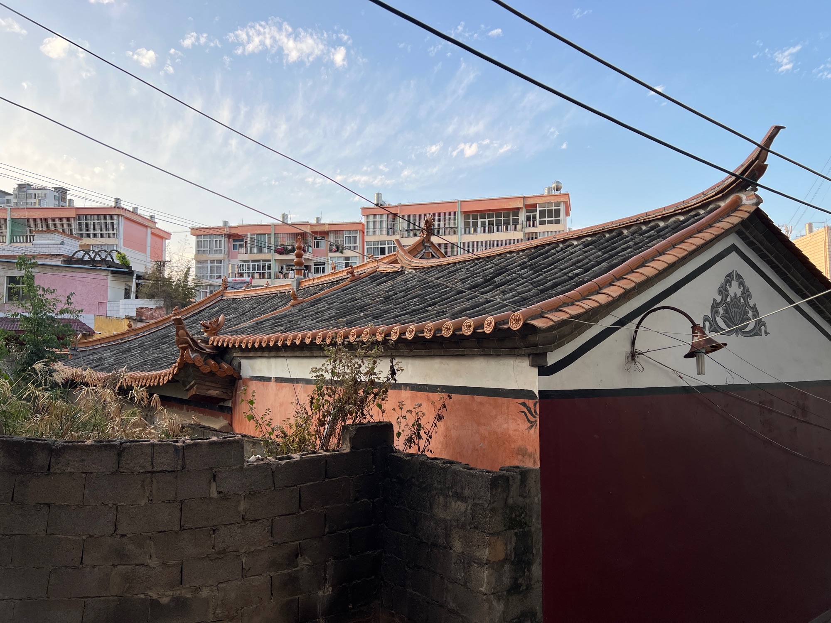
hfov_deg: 67.3
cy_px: 312
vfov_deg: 53.1
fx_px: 624
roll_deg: +0.8
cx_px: 416
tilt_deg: +4.0
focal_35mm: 26
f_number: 1.5
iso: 50
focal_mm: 5.7
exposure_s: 1/678
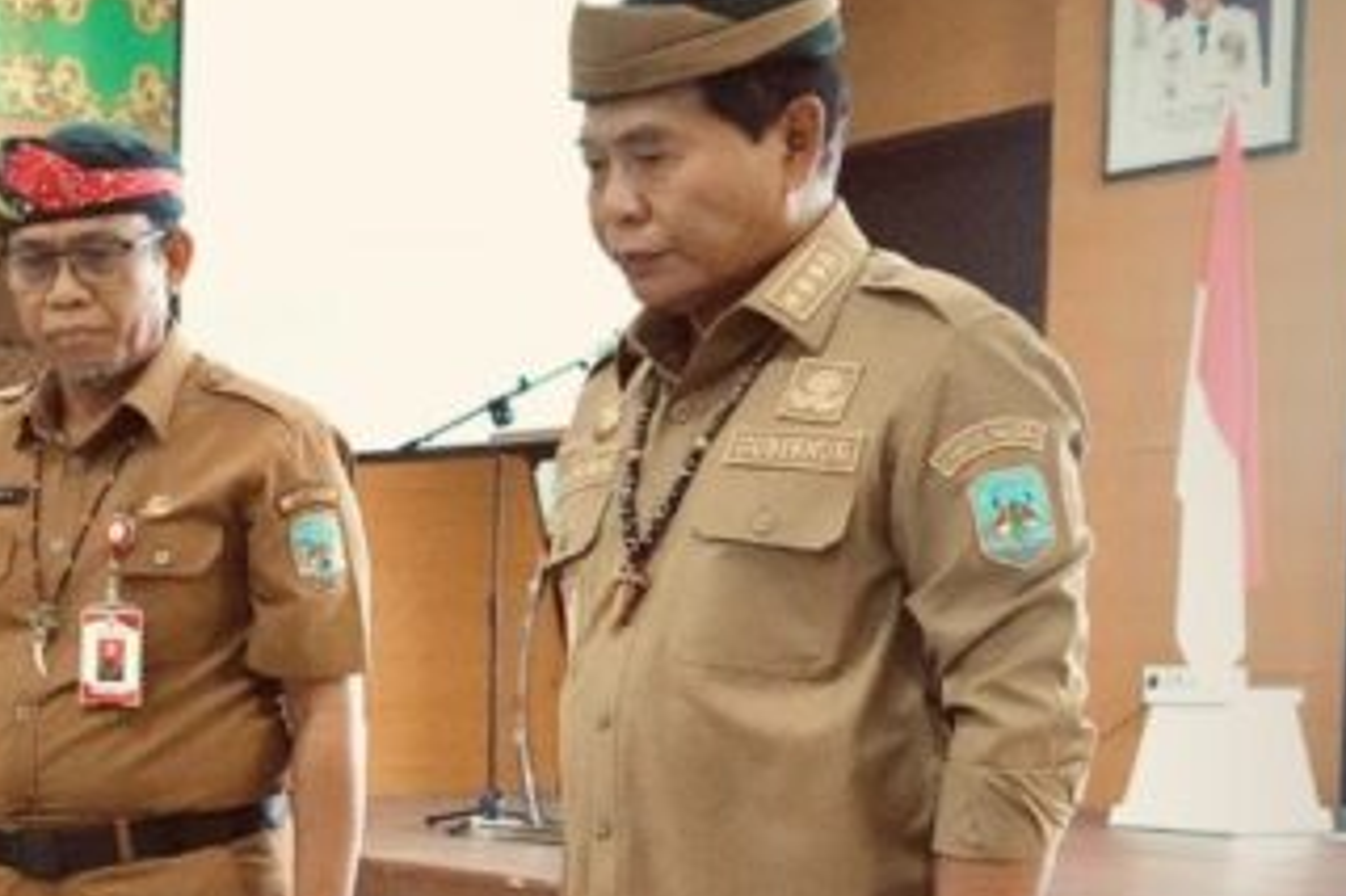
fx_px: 2690
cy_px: 761
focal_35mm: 72
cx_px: -156
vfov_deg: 18.7
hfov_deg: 25.9
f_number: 5.6
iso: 40000
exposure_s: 1/200
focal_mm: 30
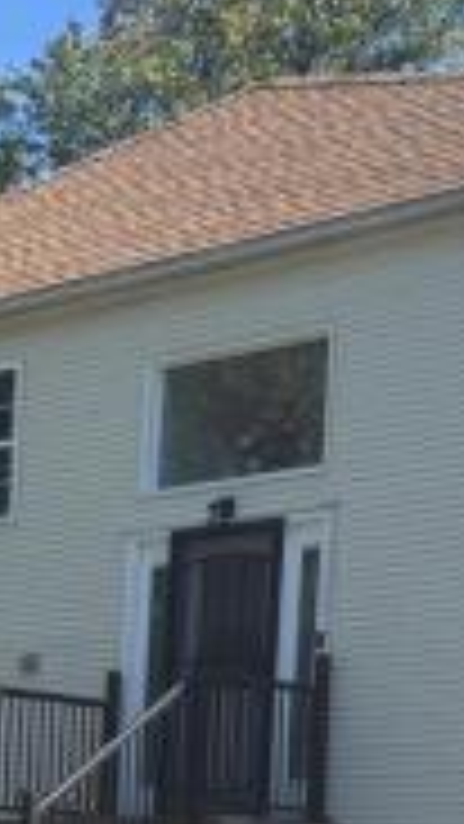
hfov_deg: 11.7
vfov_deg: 19.8
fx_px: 2252
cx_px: 27
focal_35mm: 103
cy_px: 914
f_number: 1.78
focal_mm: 6.76
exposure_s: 1/2169
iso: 80
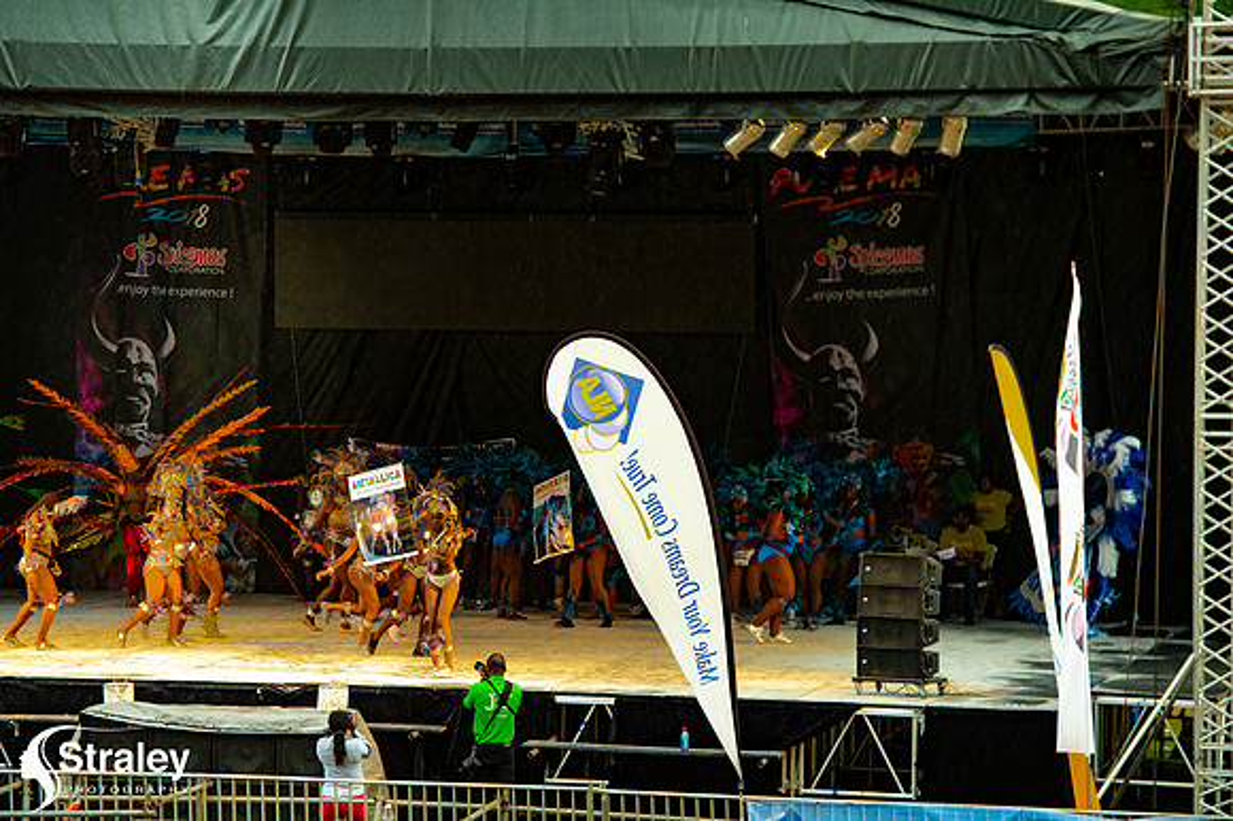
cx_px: 616
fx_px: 5648
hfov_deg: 12.5
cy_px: 410
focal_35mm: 165
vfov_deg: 8.3
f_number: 5
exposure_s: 1/160
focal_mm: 165
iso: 500
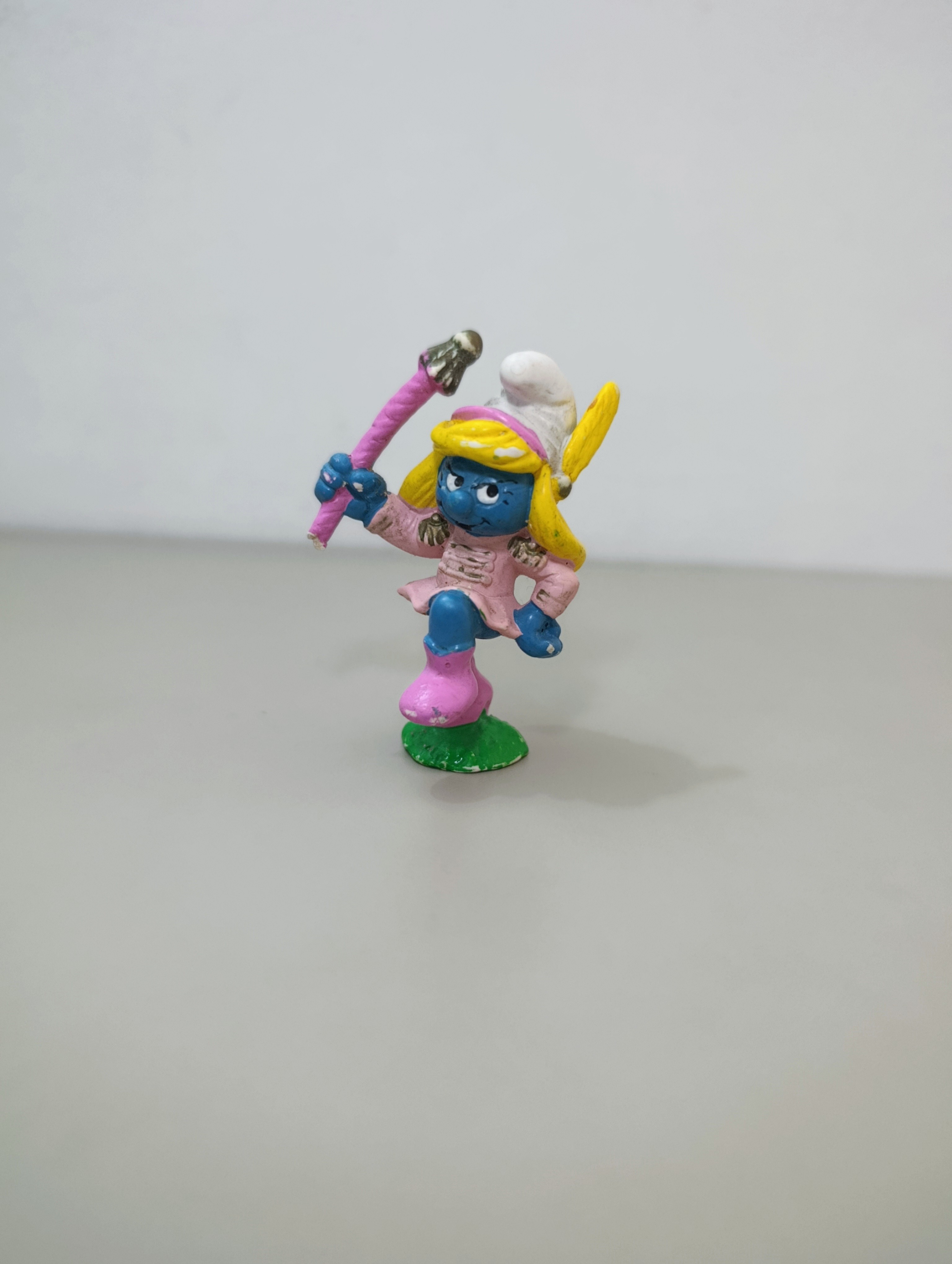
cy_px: 632
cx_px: 476
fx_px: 841
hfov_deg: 59.0
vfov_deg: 73.8
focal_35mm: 23
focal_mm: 6.11
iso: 1301
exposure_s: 1/50
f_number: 1.65
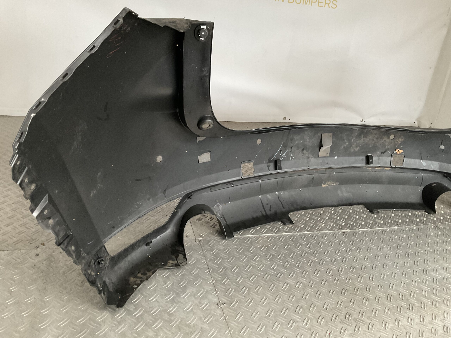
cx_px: 226
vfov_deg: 48.2
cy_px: 169
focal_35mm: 29
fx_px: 378
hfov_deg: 61.7
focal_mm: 3
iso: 250
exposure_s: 1/40
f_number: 1.8
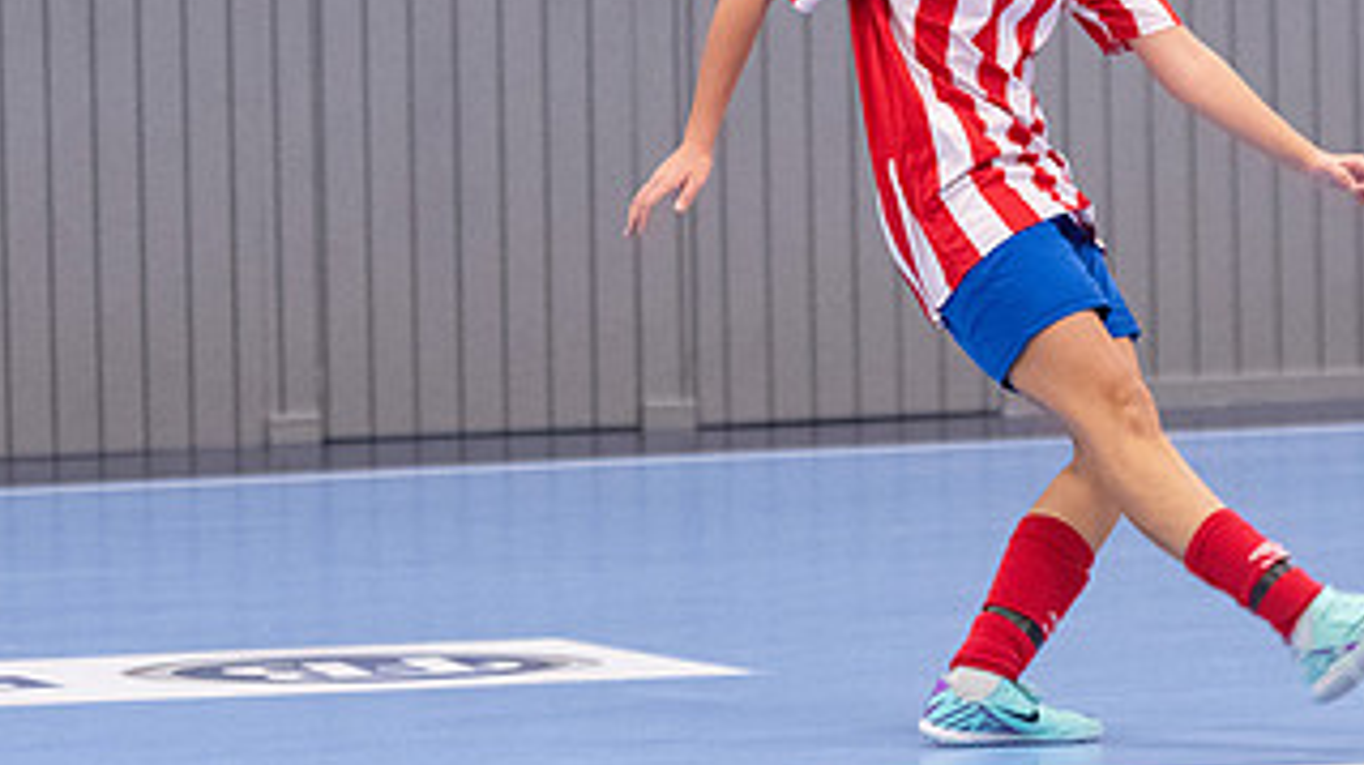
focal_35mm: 349
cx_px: 1133
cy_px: 109
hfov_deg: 6.2
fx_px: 12615
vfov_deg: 3.5
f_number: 3.2
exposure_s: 1/640
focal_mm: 122
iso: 5000
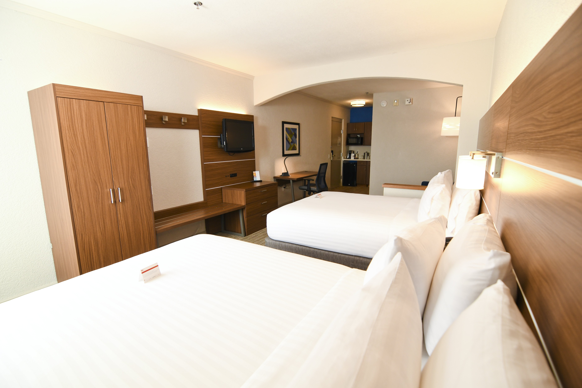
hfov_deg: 95.0
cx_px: 291
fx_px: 267
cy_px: 194
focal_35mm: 16
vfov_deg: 72.1
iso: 400
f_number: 3.5
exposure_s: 1/125
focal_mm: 11
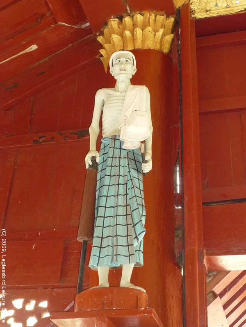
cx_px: 123
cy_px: 164
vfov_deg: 32.7
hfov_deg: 24.8
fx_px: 559
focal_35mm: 59
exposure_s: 1/30
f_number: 4.1
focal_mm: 7.3
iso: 320
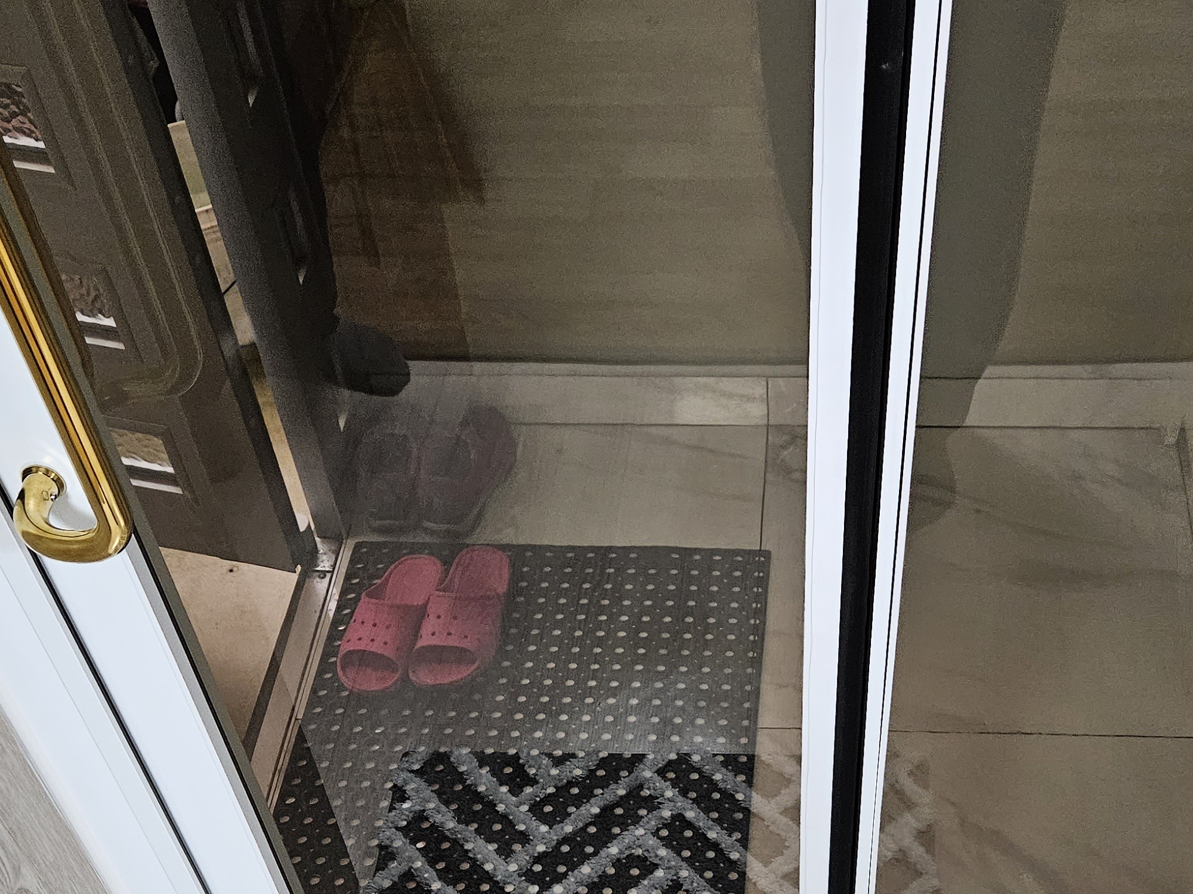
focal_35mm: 46
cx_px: 664
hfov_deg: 41.2
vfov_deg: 30.6
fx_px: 1585
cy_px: 743
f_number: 1.8
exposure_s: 1/240
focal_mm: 5.4
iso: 1250
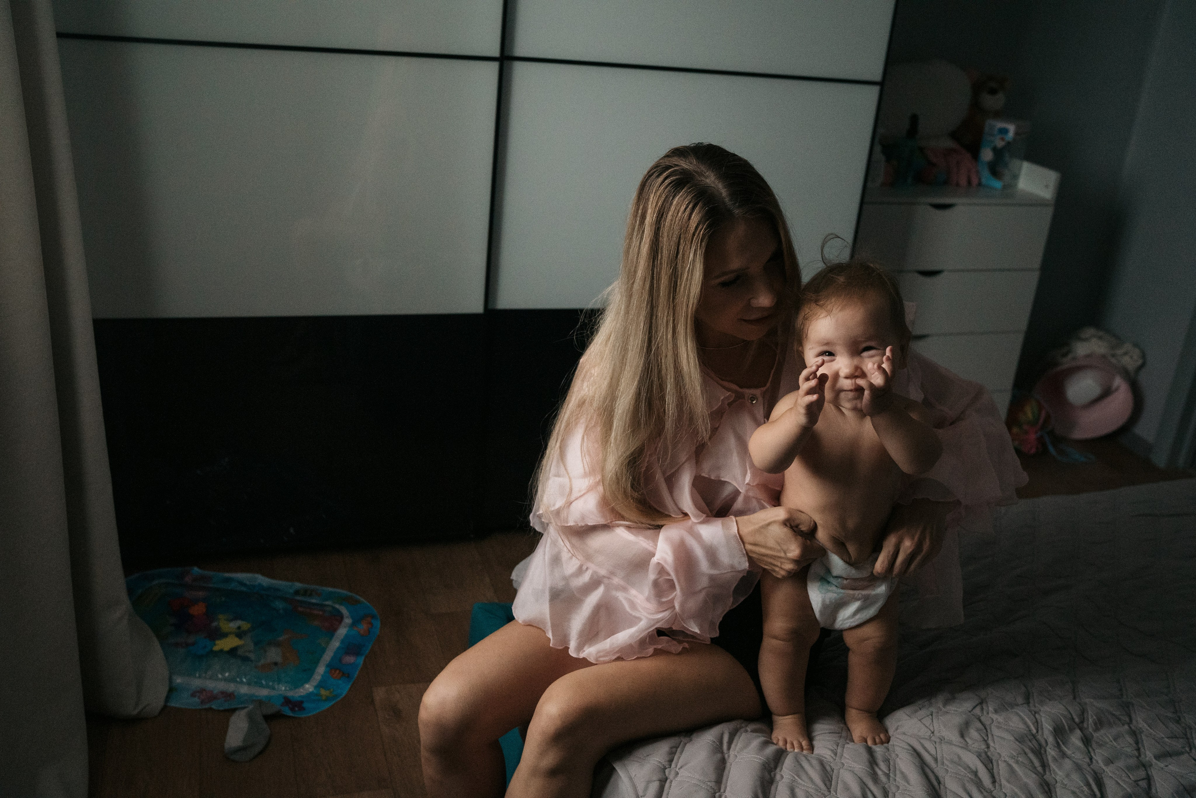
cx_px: 598
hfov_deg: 54.4
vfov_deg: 37.9
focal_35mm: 35
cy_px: 399
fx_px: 1163
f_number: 4
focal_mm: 35
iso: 5000
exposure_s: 1/500
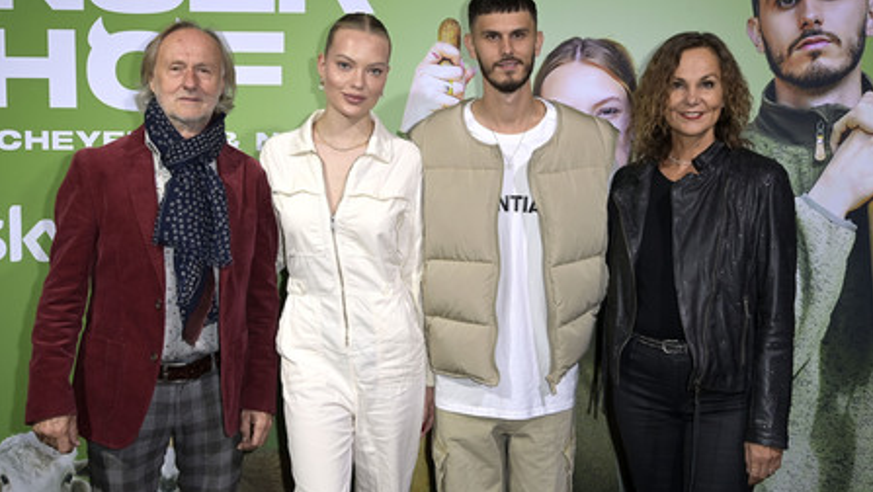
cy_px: 230
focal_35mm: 38
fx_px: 880
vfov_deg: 31.2
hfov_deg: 52.8
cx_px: 438
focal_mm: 36
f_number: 5.6
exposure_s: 1/160
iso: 640
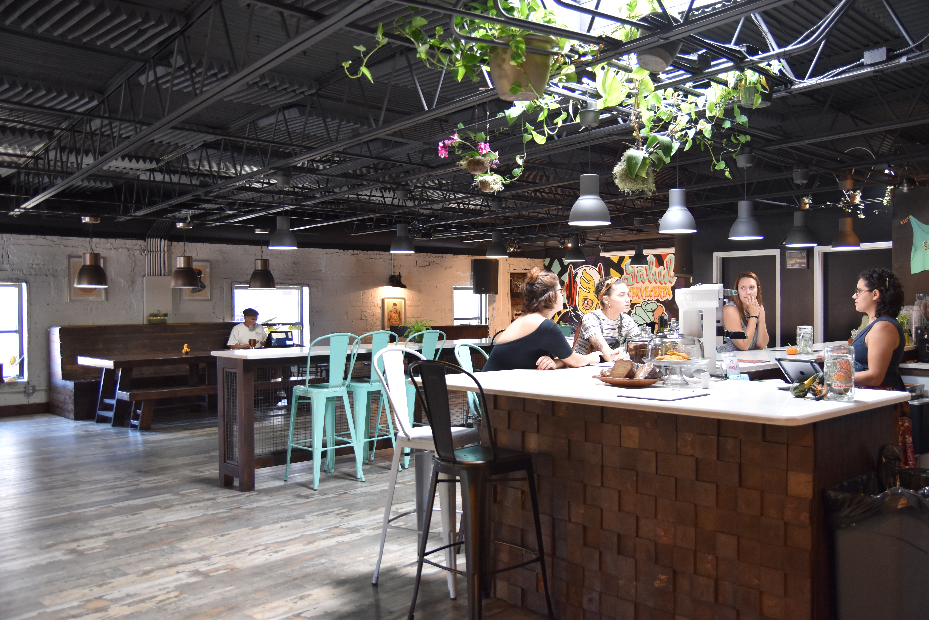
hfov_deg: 57.2
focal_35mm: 33
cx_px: 464
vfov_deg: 40.0
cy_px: 310
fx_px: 852
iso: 800
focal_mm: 22
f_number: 3.5
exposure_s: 1/60
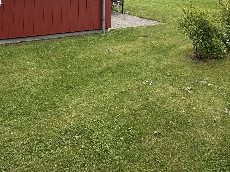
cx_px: 107
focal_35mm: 35
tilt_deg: +5.6
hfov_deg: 52.6
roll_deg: -0.5
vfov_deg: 32.4
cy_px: -43
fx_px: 233
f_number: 2.2
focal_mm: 2.22
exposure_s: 1/1887
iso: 40
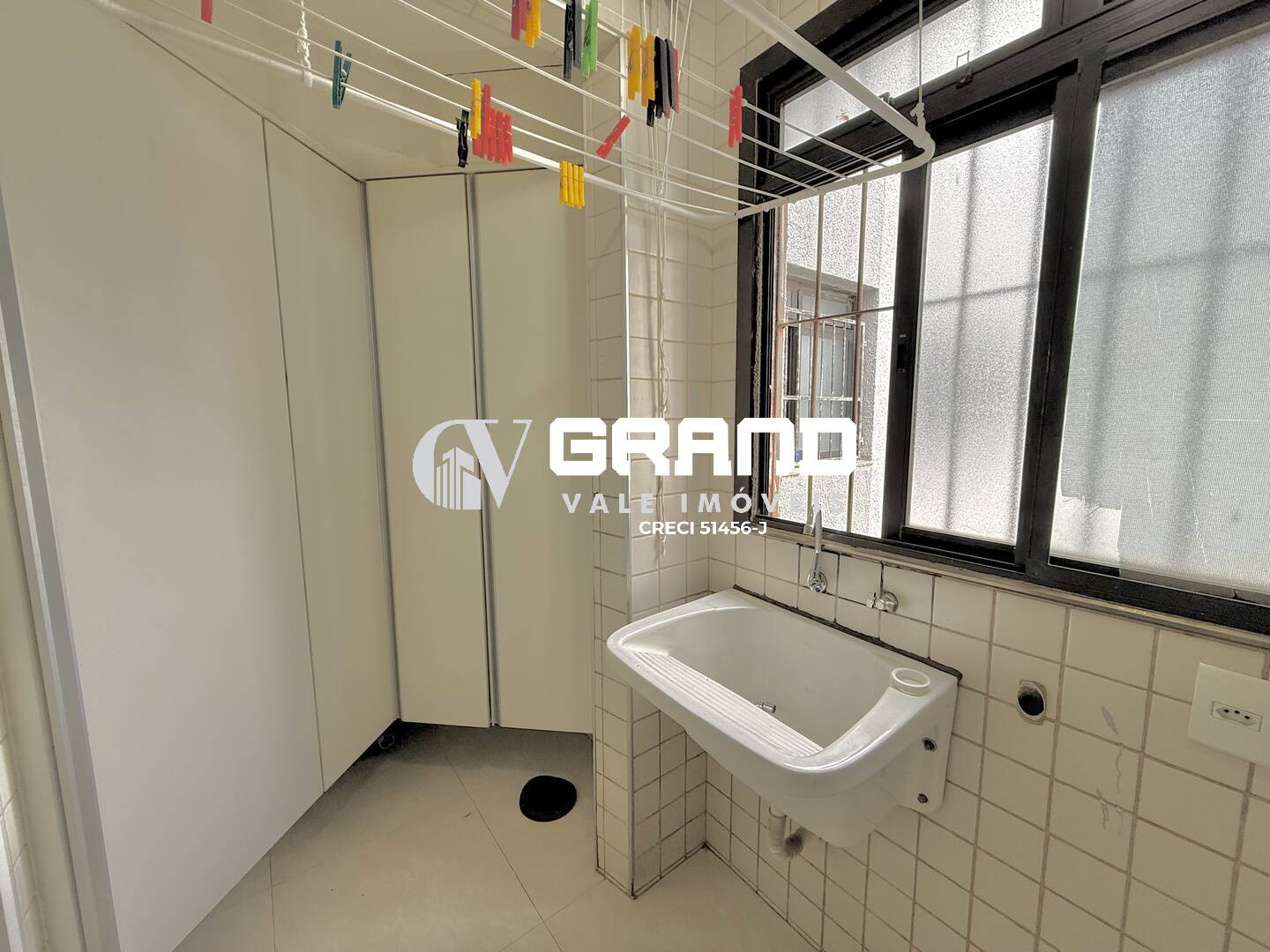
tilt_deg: -6.4
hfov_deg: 102.1
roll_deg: +0.6
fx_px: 514
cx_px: 635
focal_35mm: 14
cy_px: 476
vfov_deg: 85.7
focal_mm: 2.22
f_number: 2.2
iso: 125
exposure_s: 1/99
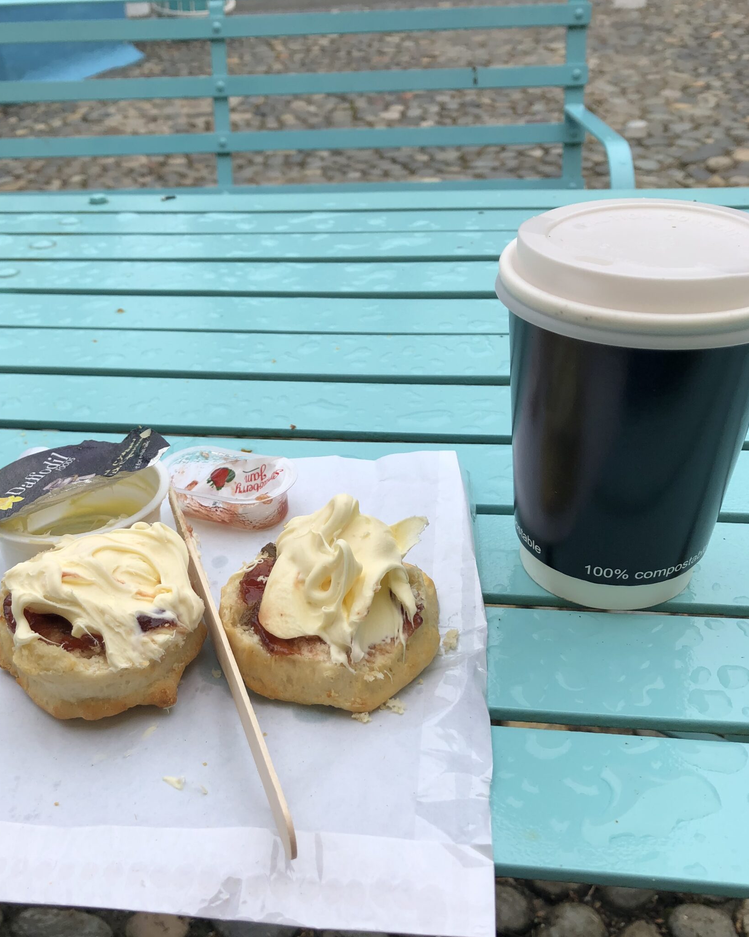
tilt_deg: -40.2
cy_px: 559
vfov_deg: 52.5
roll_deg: -0.3
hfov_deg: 43.3
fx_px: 942
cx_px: 329
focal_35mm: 34
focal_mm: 3.99
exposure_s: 1/1656
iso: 20
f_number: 1.8
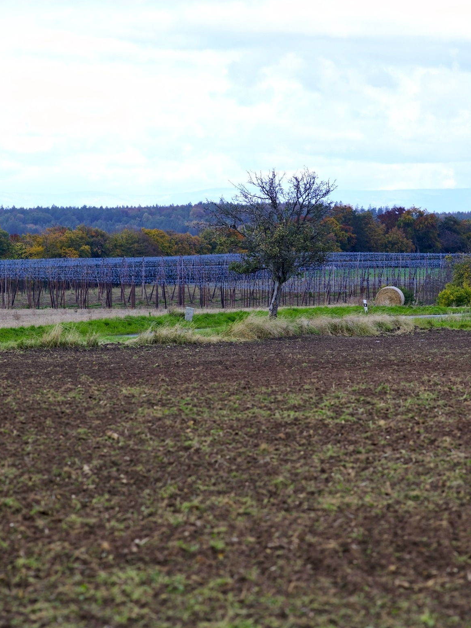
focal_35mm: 205
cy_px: 301
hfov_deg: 7.2
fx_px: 3719
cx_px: 265
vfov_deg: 9.7
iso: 100
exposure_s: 1/56
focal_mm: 200
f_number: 8
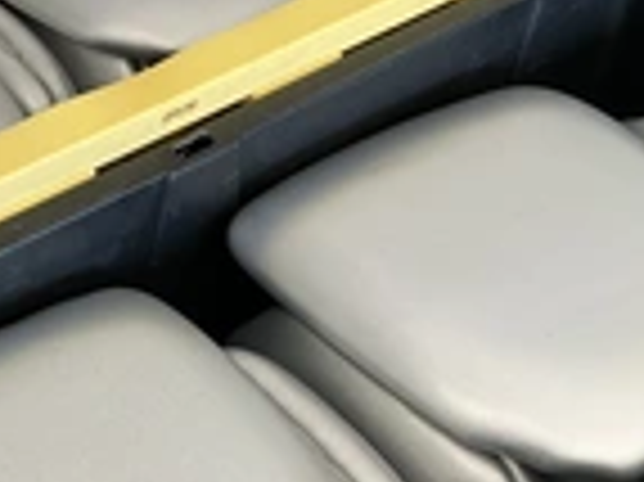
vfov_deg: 18.1
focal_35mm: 81
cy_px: 311
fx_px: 1506
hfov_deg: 23.5
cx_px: 54
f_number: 1.8
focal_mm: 3
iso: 50
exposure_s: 1/60
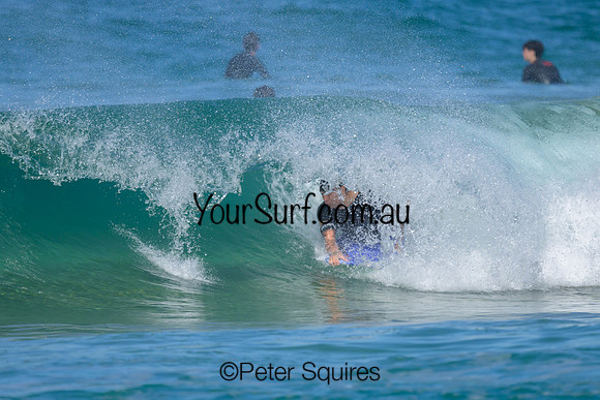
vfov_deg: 1.2
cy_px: 199
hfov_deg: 1.9
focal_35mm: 1101
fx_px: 18350
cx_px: 296
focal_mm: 800
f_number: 6.3
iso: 200
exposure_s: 1/2000
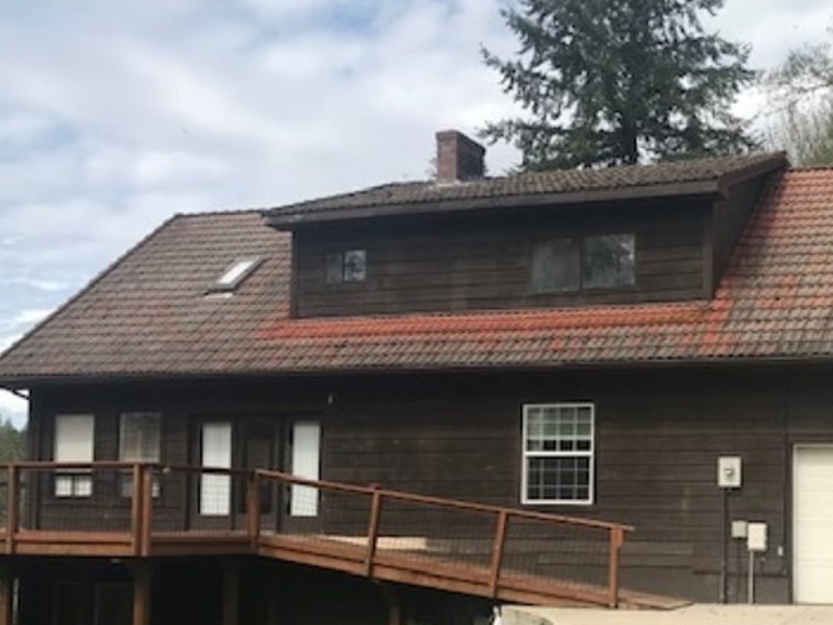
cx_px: 654
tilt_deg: +1.9
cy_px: 478
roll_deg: -1.7
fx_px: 1228
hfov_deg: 36.3
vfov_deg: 28.1
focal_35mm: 51
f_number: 1.8
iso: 20
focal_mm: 3.99
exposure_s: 1/2740
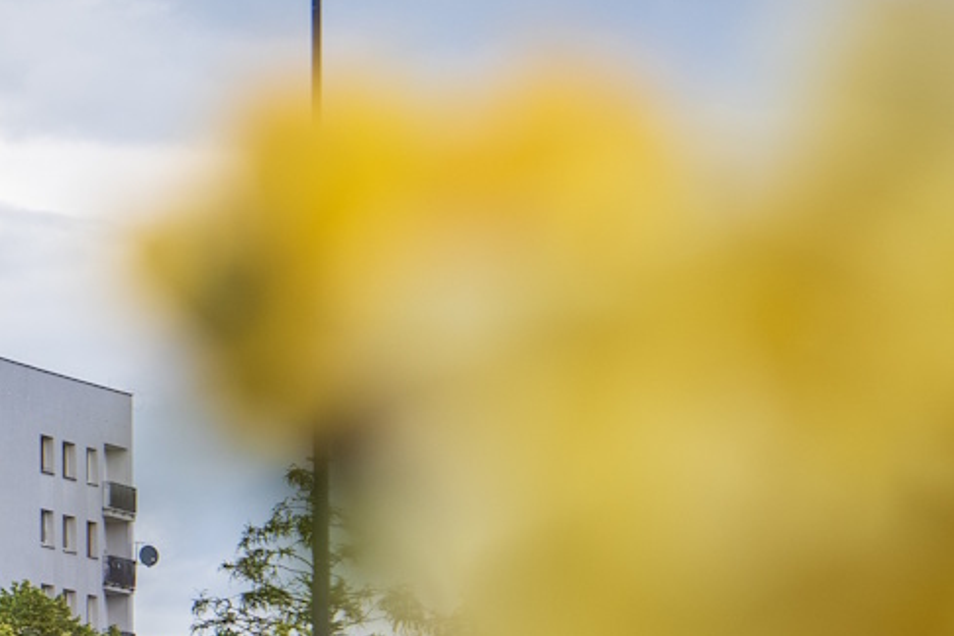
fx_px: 9539
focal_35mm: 360
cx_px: -1349
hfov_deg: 5.5
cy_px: 509
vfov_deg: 3.8
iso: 100
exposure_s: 1/500
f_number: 4
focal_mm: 70
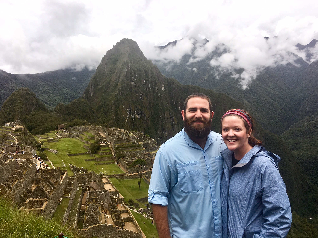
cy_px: 119
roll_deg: +0.6
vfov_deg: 48.2
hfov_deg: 61.7
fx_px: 266
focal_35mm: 29
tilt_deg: -4.9
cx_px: 159
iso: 25
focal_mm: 4.15
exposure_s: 1/1748
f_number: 2.2
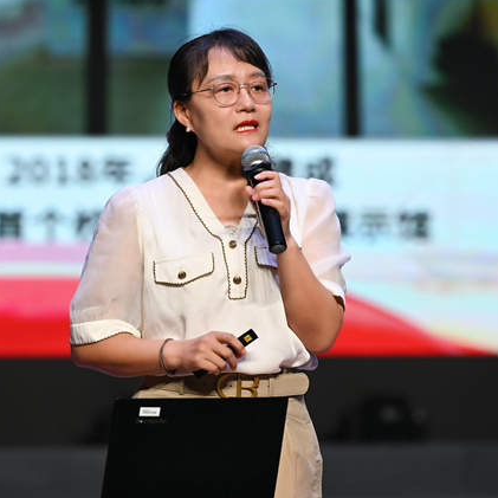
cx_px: 222
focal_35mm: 323
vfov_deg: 5.4
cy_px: 237
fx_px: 5257
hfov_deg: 5.4
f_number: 4
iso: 1000
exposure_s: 1/250
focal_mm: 200
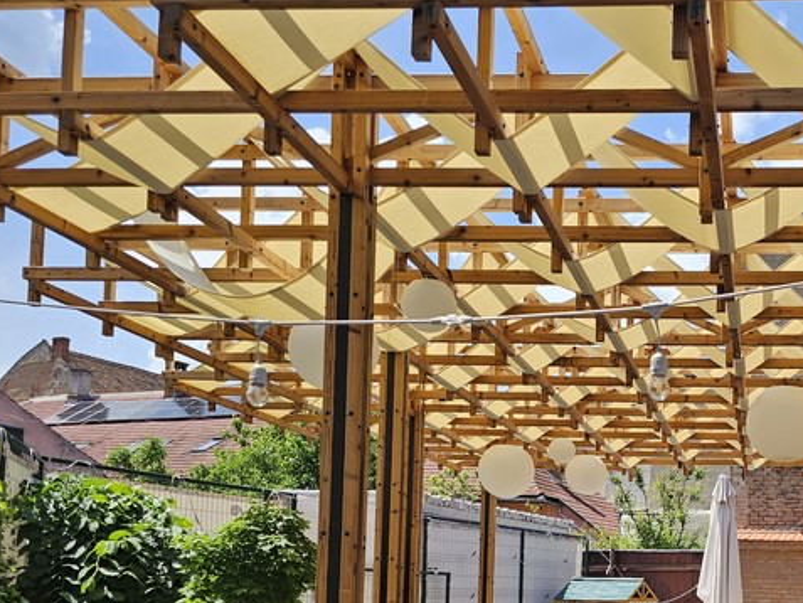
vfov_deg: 30.6
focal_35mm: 45
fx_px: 1044
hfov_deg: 39.7
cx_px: 688
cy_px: 559
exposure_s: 1/457
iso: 10
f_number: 1.7
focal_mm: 6.3
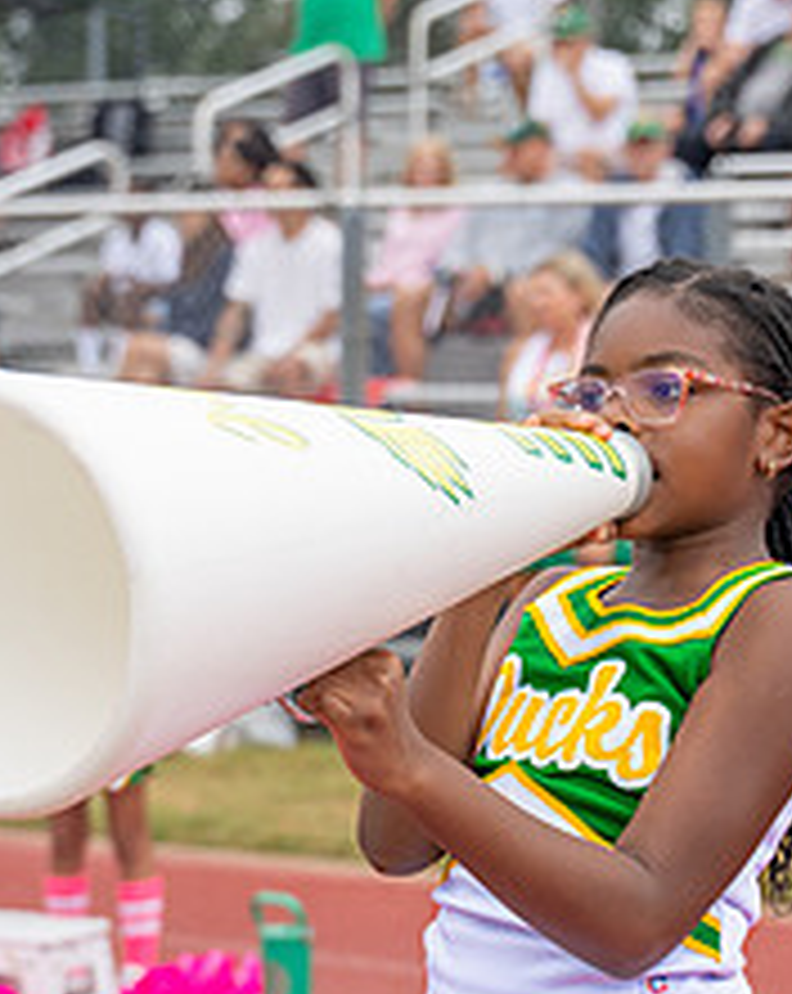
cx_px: 559
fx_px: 3261
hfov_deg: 13.8
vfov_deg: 17.3
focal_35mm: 111
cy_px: 657
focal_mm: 42
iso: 320
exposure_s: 1/1250
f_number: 2.8
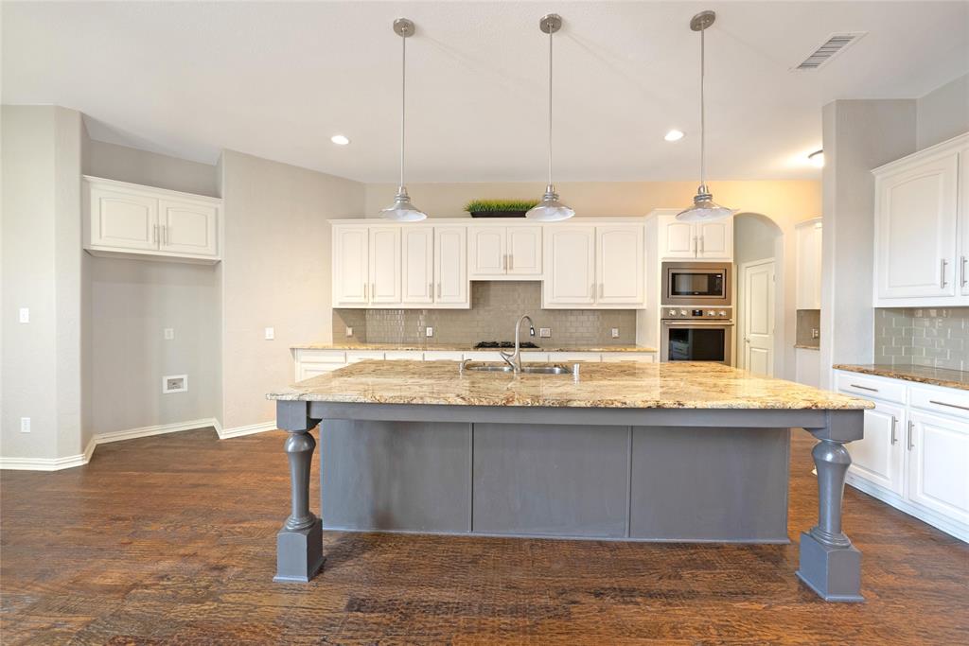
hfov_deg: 108.3
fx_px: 350
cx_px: 484
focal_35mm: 13
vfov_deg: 85.4
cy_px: 323
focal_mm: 13
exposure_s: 1/3
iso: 640
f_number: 9
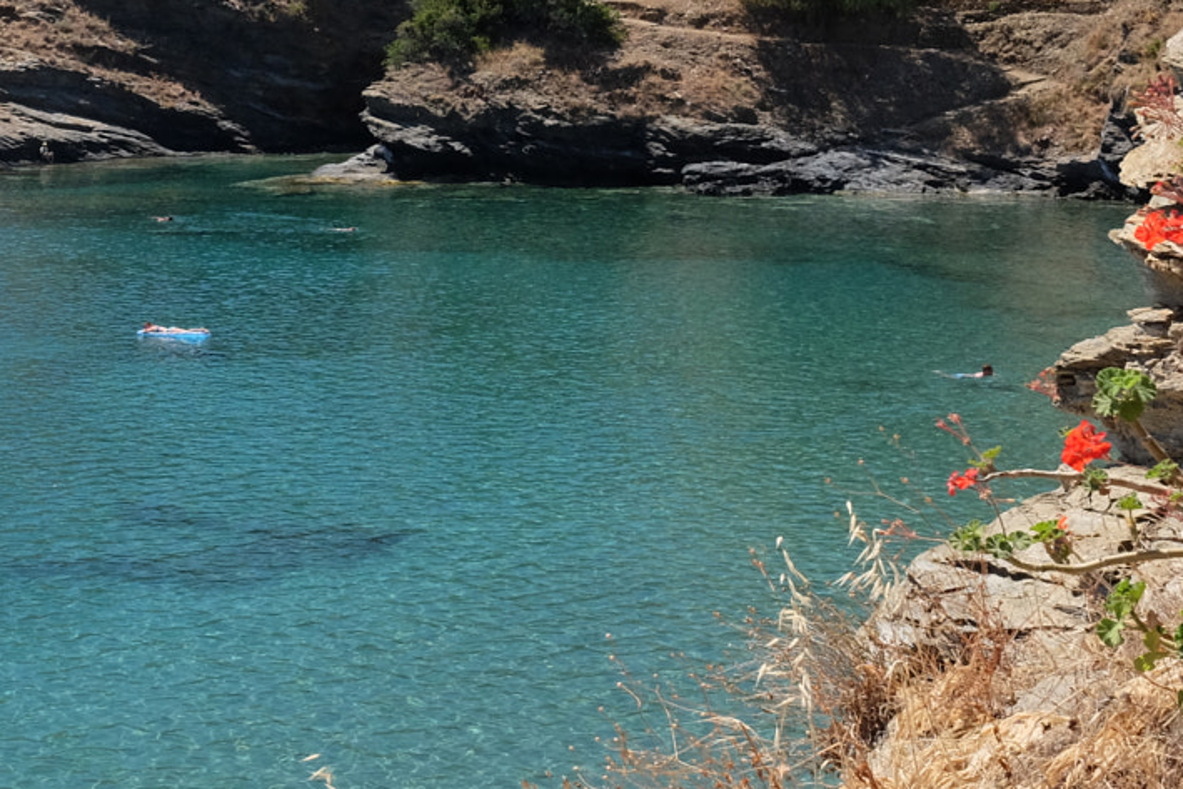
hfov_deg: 24.8
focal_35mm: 79
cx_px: 78
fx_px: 2596
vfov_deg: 17.2
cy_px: 206
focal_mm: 23
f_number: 9
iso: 800
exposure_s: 1/220
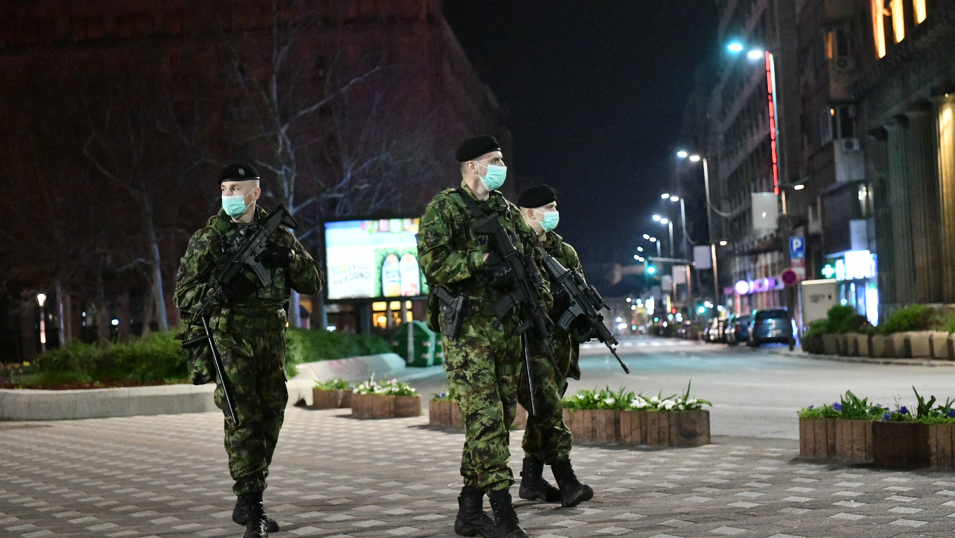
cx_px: 477
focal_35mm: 61
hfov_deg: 34.3
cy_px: 258
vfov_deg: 19.7
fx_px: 1545
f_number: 2.8
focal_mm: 58
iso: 12800
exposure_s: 1/200
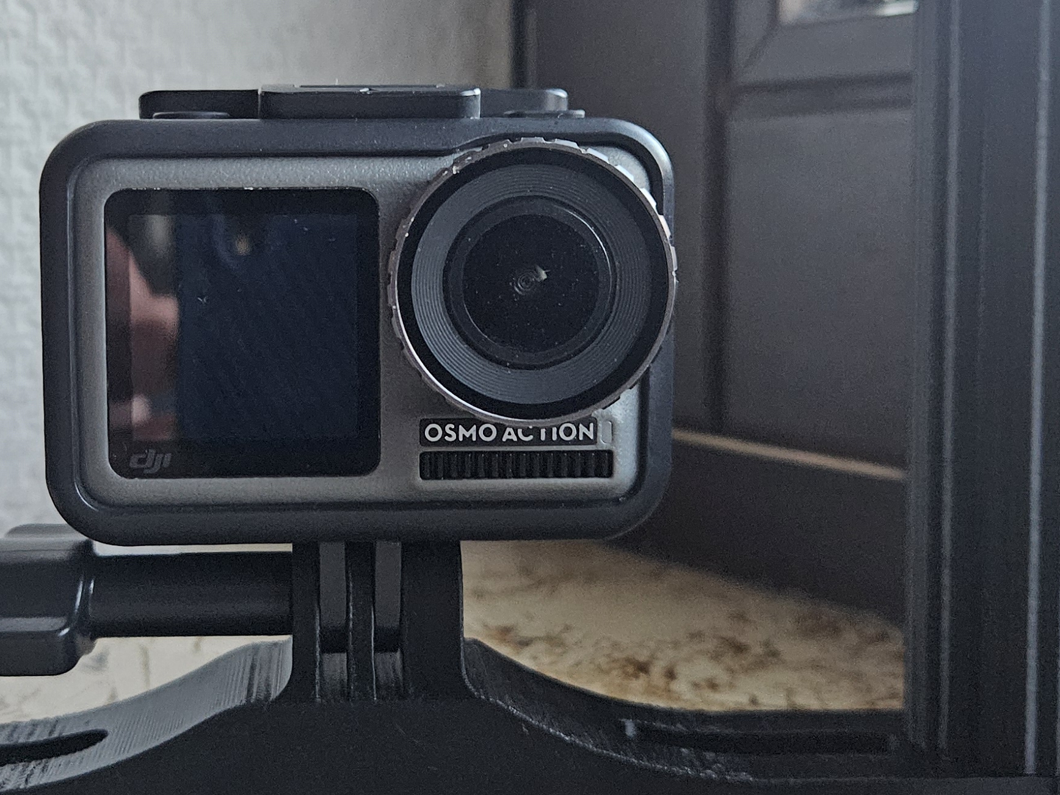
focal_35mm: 53
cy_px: 308
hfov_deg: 35.8
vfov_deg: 27.4
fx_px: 1623
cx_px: 358
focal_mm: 5.4
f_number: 1.8
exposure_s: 1/100
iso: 1000
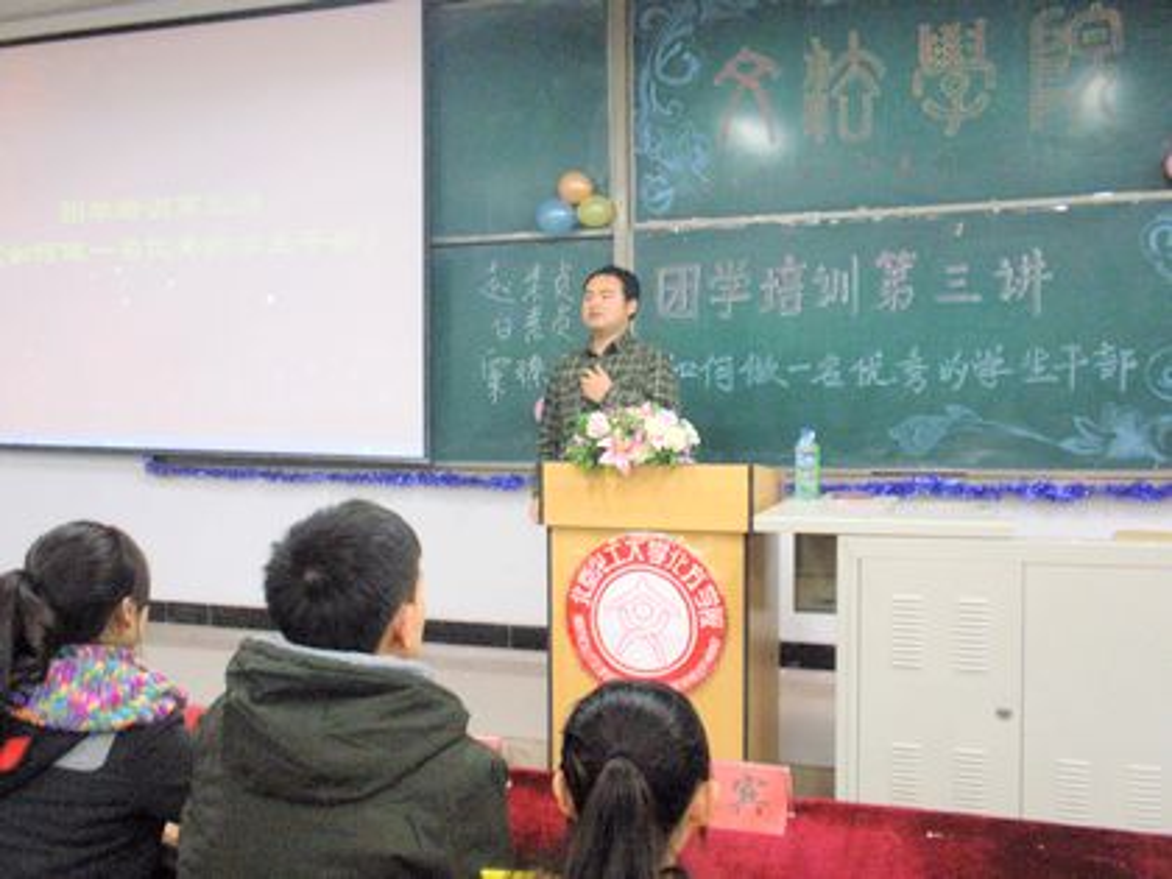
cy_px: 440
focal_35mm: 37
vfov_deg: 38.7
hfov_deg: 50.1
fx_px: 1253
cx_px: 586
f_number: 3.5
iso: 200
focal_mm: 6.6
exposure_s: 1/13
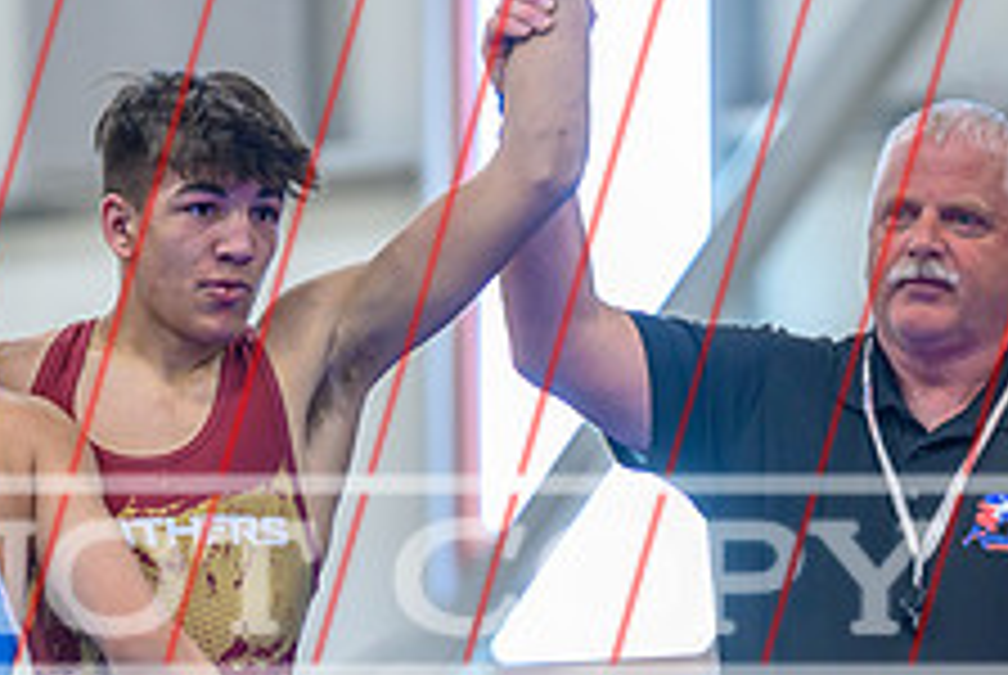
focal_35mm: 316
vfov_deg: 4.4
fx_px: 8859
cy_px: 664
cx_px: 152
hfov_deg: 6.5
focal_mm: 115
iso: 2000
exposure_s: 1/640
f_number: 2.8
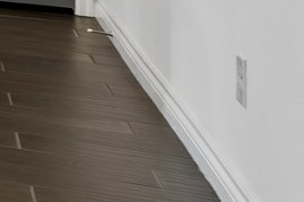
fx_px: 1030
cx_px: -805
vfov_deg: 10.2
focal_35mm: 122
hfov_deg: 9.1
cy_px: -229
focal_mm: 16
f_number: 8
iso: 200
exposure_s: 1/13
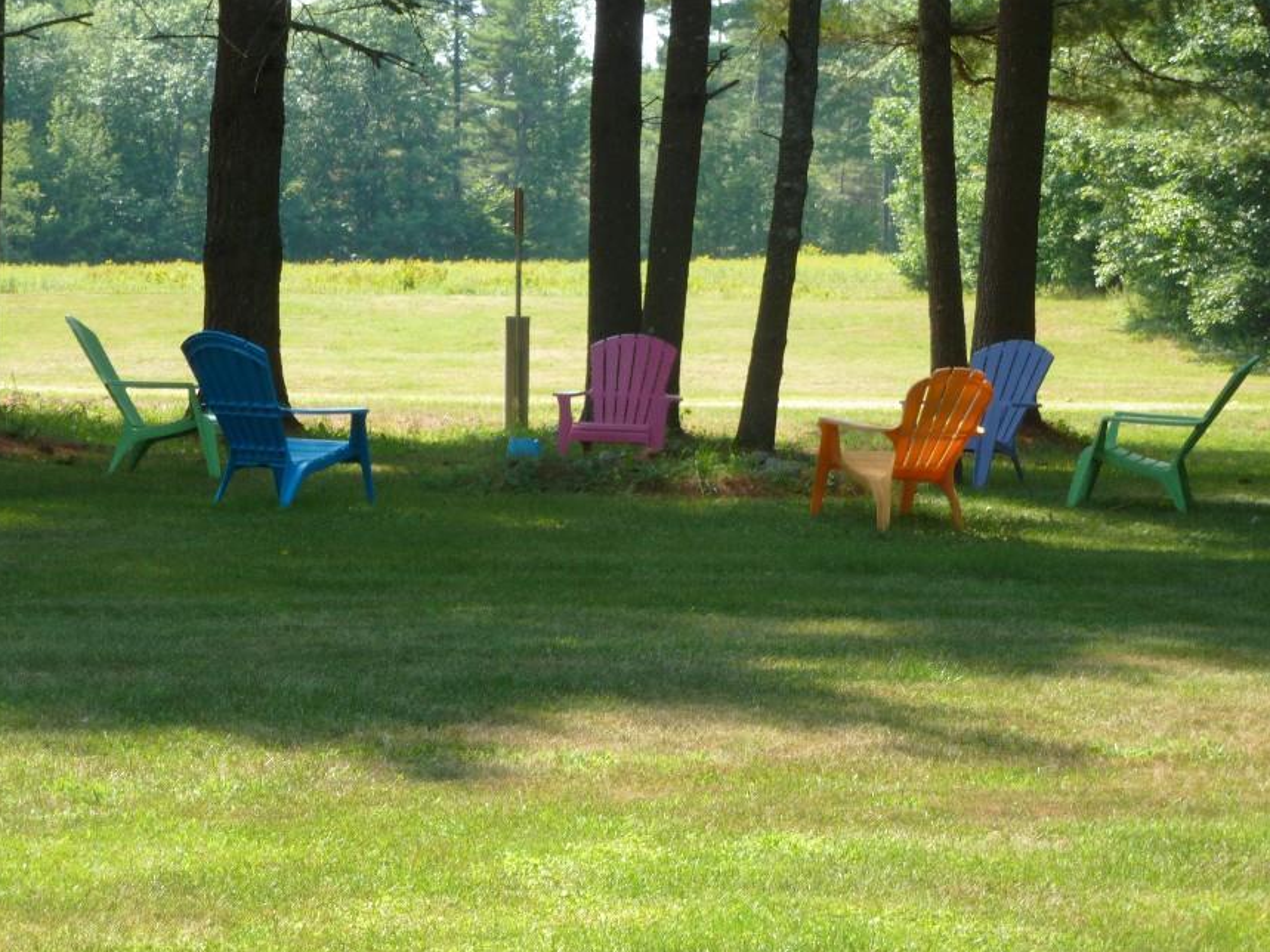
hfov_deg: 15.9
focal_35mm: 124
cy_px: 436
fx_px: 4549
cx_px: 656
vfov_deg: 11.9
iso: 100
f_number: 5
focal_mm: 18.7
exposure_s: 1/125
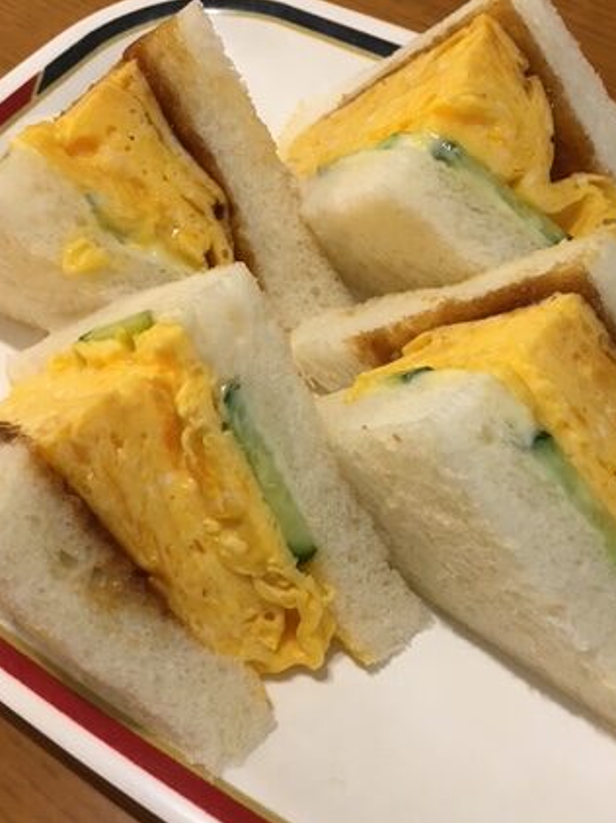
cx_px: 359
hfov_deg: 32.8
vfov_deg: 43.0
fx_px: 1045
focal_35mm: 44
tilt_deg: -57.8
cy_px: 406
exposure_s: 1/30
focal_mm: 4.15
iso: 40
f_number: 2.2
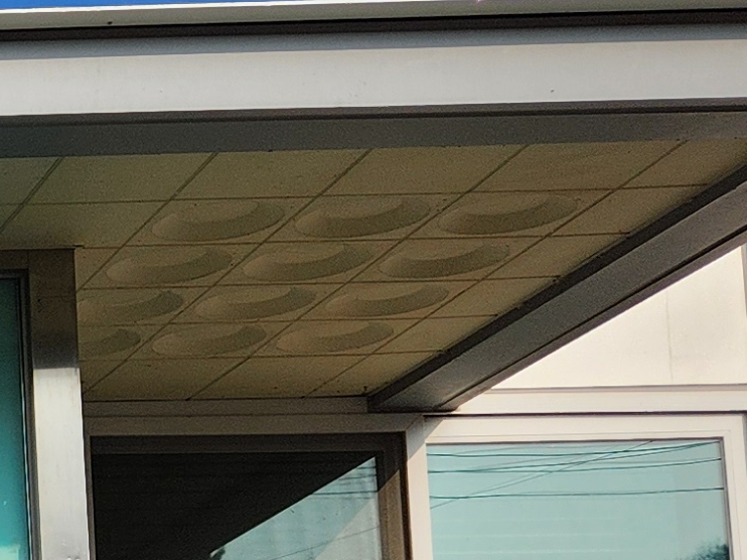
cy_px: 806
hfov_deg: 13.3
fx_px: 2675
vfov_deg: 11.5
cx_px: -818
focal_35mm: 124
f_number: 1.8
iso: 20
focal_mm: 5.4
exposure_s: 1/1874
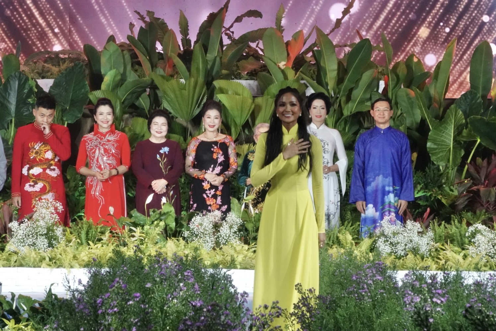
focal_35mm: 341
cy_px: 166
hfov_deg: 6.0
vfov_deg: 4.0
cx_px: 248
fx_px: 4701
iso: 2000
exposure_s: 1/30
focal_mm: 124.94
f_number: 16
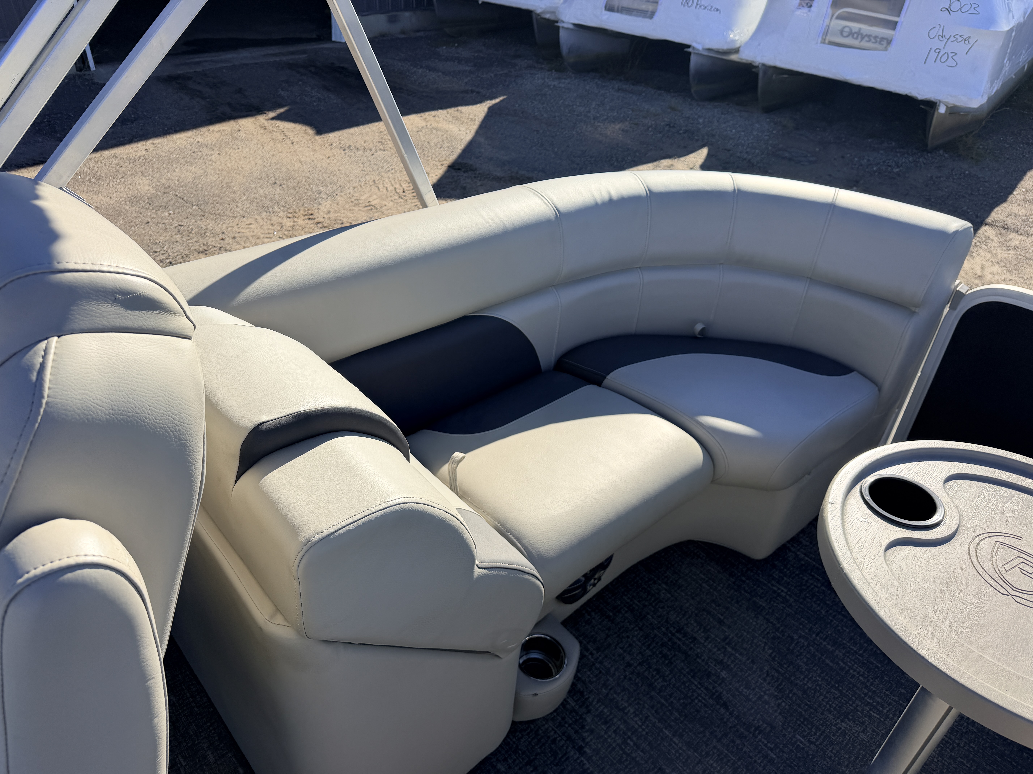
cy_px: 387
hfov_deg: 71.6
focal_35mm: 24
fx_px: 716
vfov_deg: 56.8
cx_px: 516
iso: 80
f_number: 1.78
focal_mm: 6.76
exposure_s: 1/3279
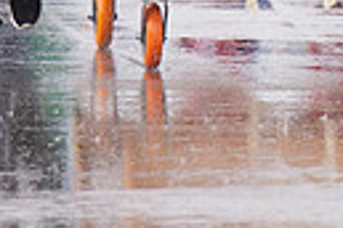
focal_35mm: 1365
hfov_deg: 1.5
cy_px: -60
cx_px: 351
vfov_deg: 1.0
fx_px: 13004
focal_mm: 200
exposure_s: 1/400
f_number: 7.1
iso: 800
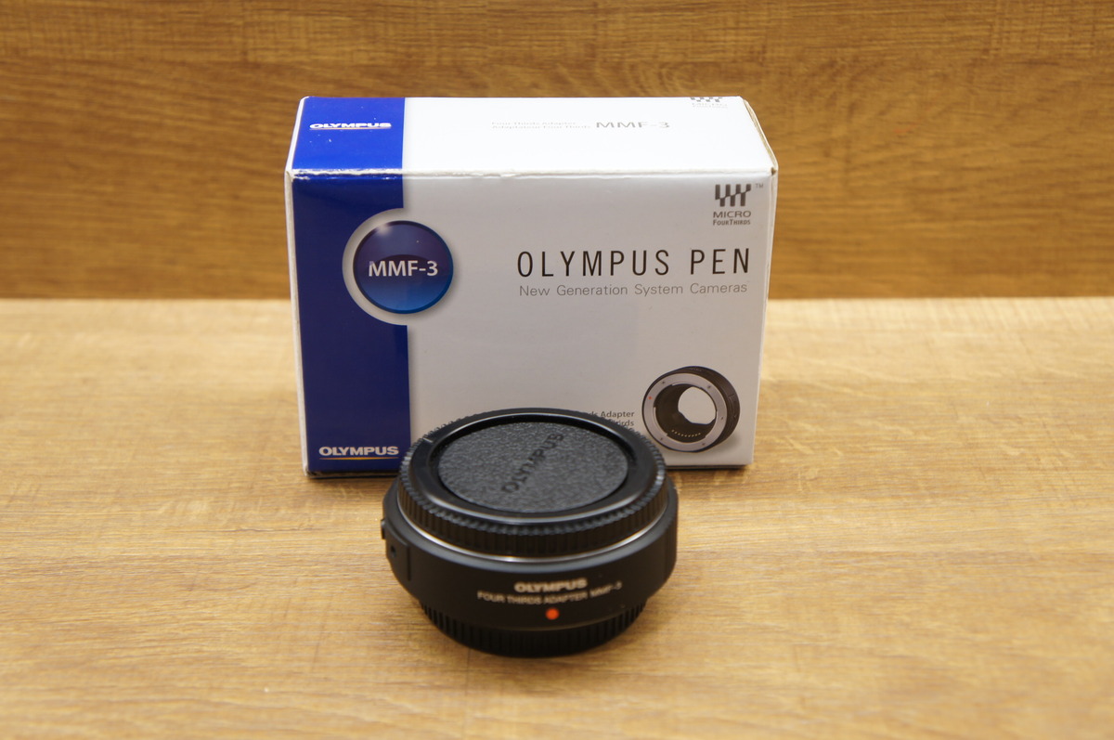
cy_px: 370
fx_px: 1854
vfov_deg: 22.6
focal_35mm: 60
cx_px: 557
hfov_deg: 33.4
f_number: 4.5
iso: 200
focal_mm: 40
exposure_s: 1/30
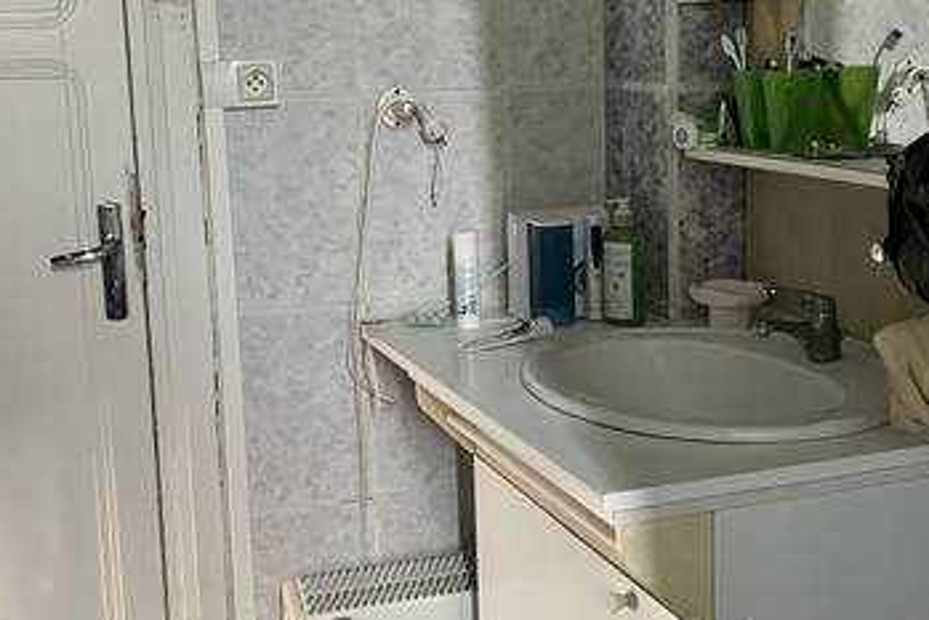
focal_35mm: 30
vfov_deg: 43.6
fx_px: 774
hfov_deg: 61.9
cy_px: 295
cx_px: 468
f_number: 1.8
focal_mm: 3.99
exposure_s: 1/60
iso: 100
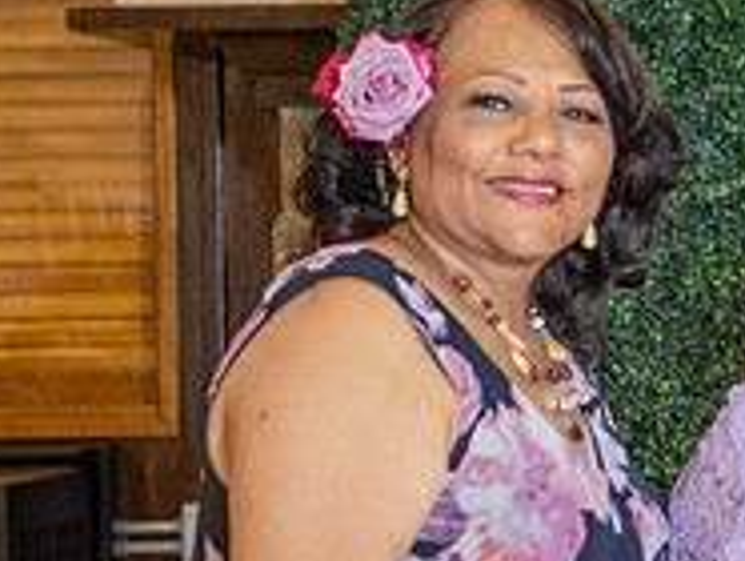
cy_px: 315
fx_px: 3405
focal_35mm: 158
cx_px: 1301
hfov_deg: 11.6
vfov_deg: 9.4
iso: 800
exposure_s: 1/125
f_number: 2.8
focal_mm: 40
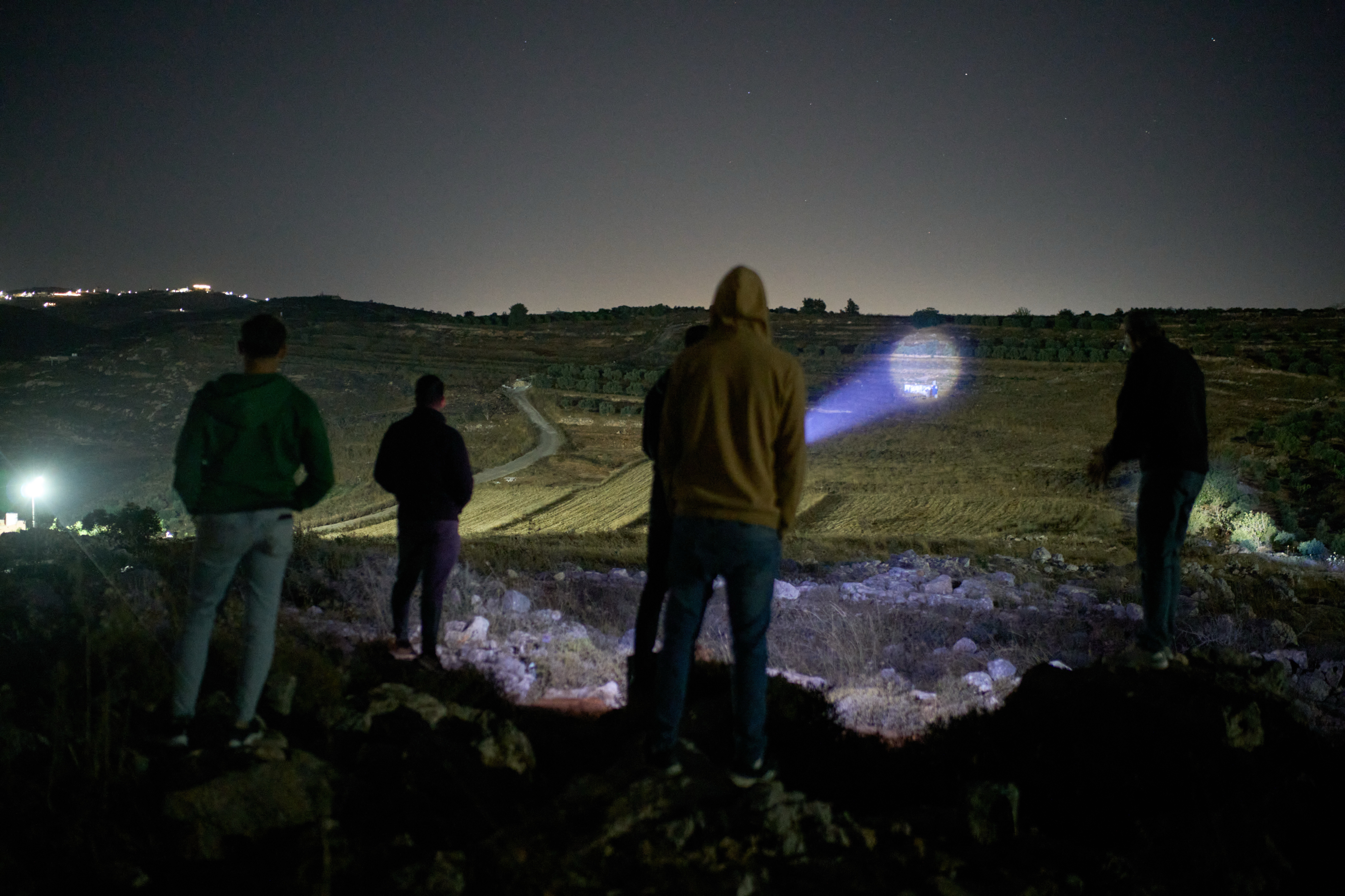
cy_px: 448
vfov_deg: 37.9
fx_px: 1308
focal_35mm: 35
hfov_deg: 54.4
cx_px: 672
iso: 8000
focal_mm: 35
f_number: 1.6
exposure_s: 1/15
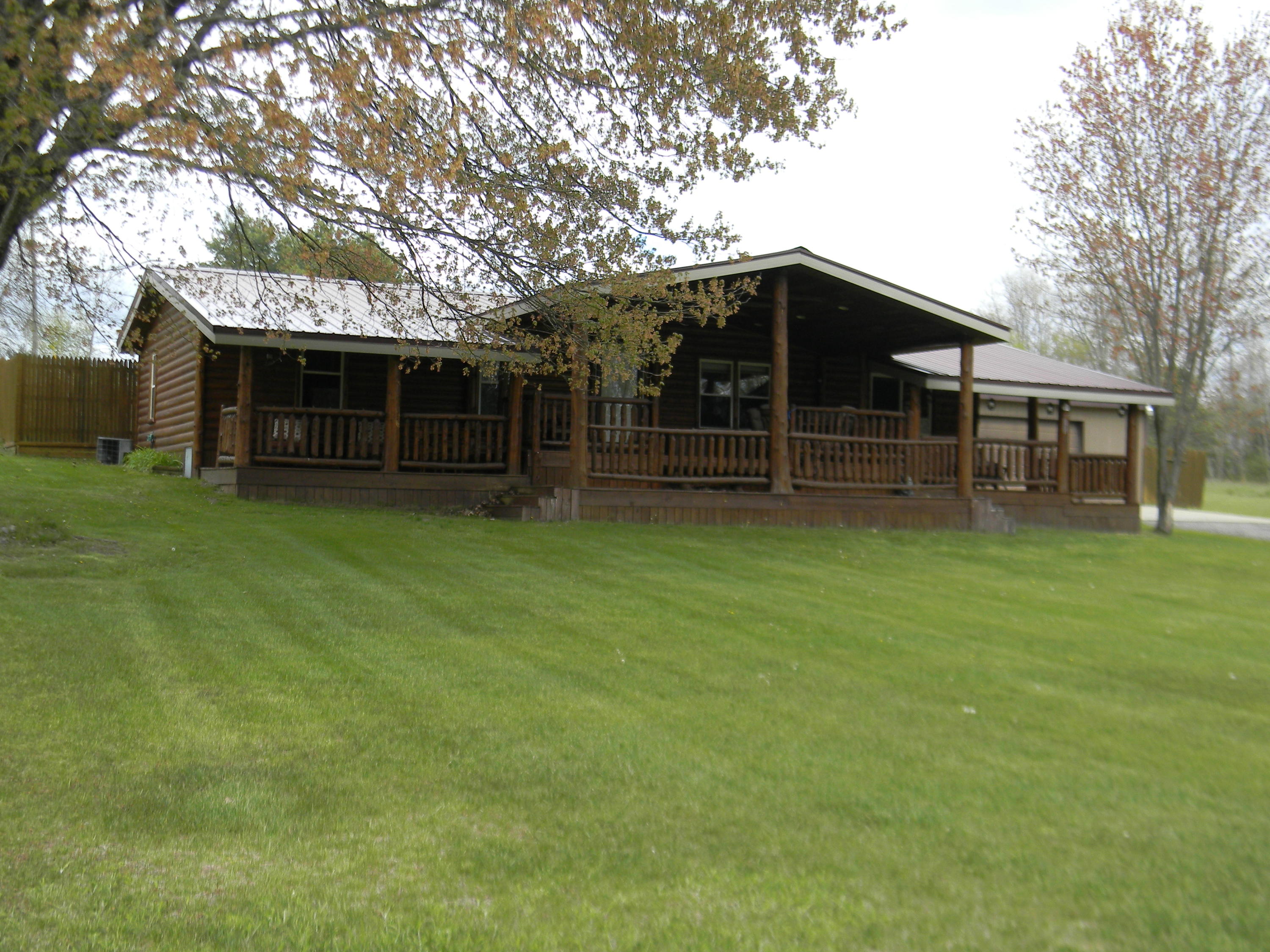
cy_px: 476
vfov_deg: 35.1
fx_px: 1504
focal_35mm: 41
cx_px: 635
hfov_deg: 45.8
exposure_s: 1/256
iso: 80
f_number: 3.8
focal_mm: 7.3
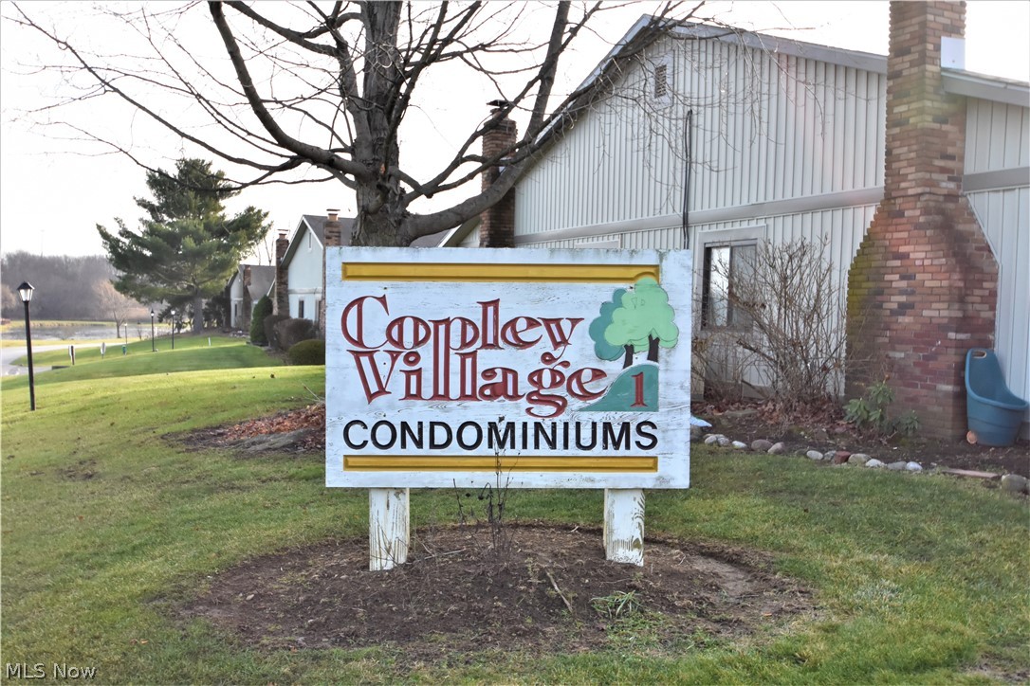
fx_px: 1030
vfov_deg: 36.9
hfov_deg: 53.1
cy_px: 343
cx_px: 515
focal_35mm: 36
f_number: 8
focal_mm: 24
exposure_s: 1/640
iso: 1250
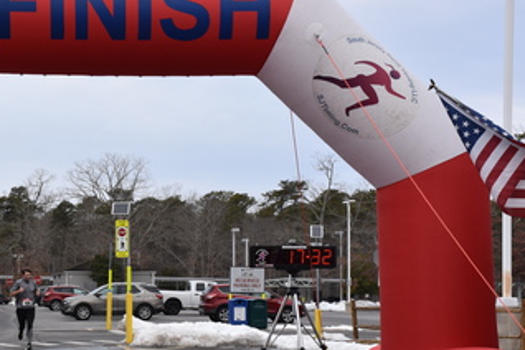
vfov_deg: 16.4
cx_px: 101
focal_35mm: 83
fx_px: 1210
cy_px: 242
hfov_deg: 24.1
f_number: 8
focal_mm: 32
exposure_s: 1/500
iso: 450
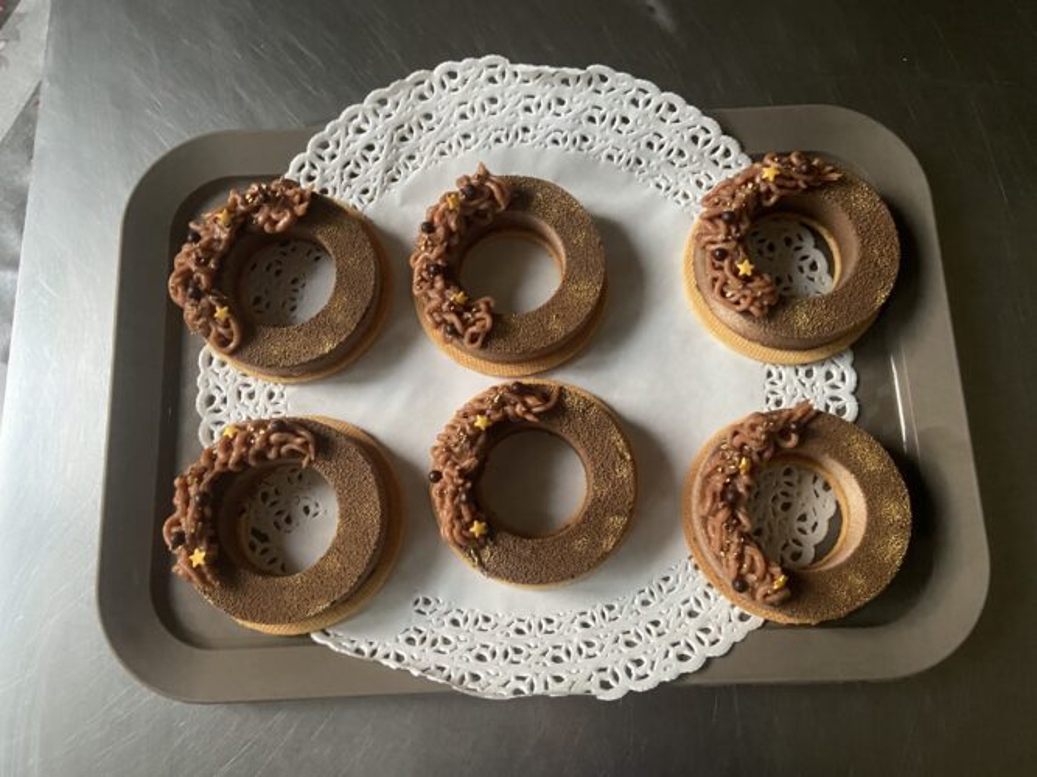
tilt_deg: -78.5
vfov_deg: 53.0
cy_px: 388
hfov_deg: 67.3
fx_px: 779
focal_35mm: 26
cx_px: 518
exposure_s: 1/30
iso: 640
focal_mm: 4.25
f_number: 1.8
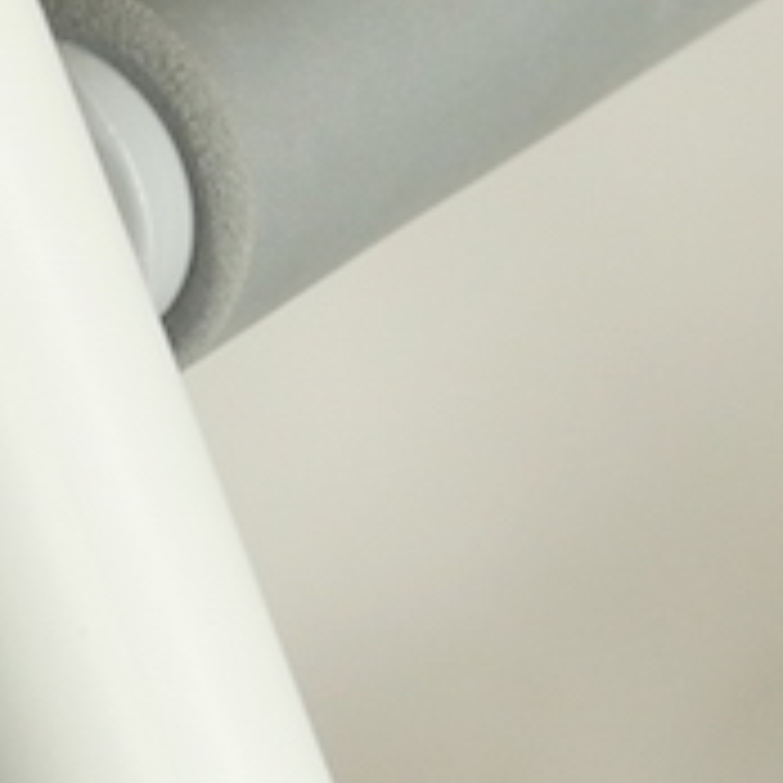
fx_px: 10416
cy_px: -333
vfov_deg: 4.3
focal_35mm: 407
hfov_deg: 4.3
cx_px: 148
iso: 800
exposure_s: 1/125
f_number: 5.6
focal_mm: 40
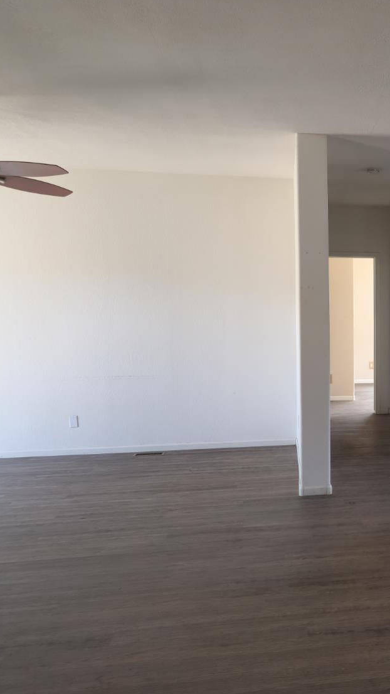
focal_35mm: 34
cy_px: 346
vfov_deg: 58.0
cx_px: 403
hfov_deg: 31.6
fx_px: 625
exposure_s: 1/60
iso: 64
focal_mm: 5.4
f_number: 1.8
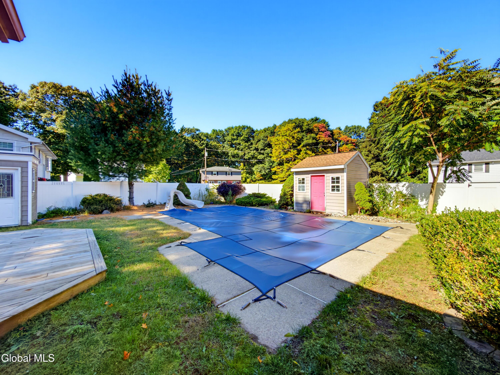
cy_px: 188
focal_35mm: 14
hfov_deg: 102.1
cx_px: 250
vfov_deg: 85.7
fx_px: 202
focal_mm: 2.2
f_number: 2.2
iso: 20
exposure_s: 1/319
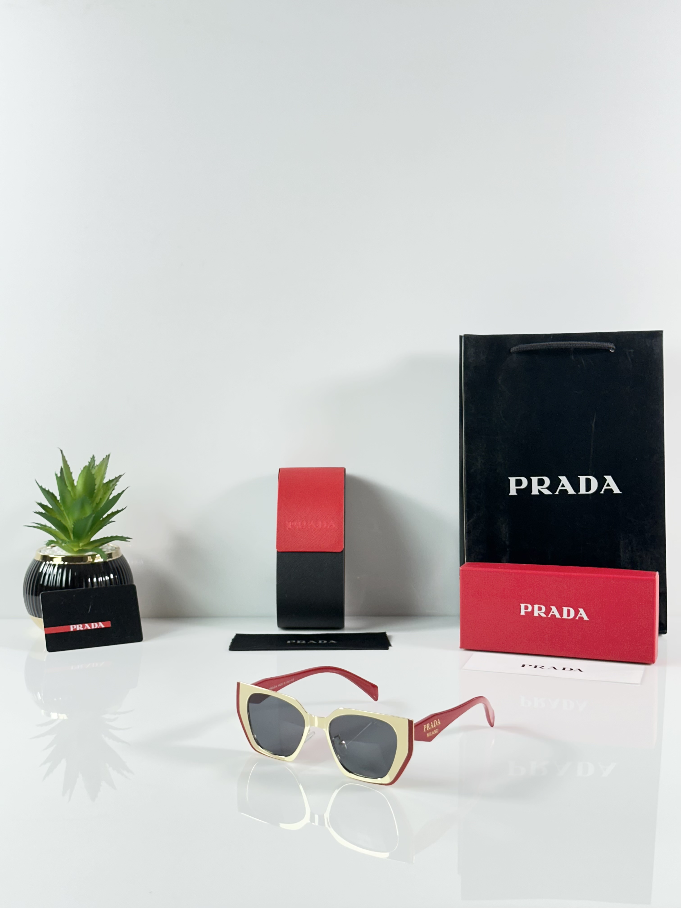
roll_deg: -0.1
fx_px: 1259
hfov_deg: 30.3
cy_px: 454
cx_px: 340
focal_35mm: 48
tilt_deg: -6.8
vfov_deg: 39.7
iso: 100
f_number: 1.78
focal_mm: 6.86
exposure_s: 1/100
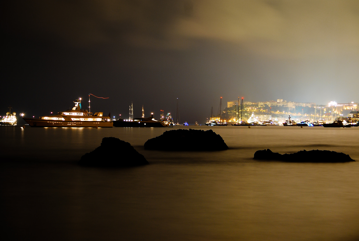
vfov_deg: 11.5
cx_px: 180
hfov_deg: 17.0
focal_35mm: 120
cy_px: 120
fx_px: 1198
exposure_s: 30
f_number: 4.8
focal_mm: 80
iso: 100
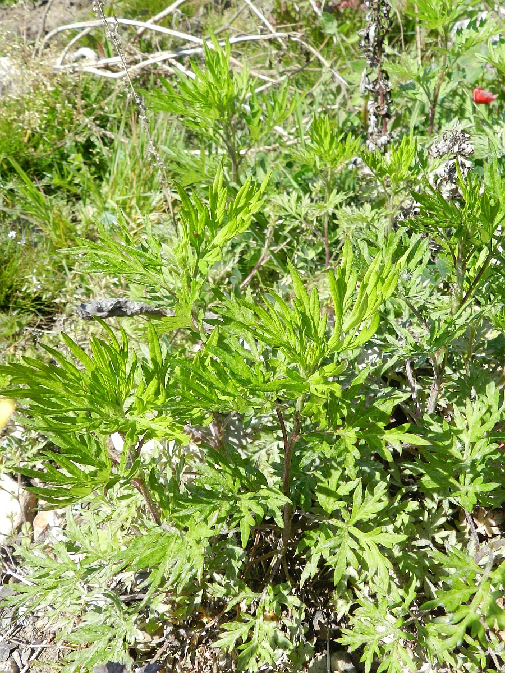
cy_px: 336
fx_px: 622
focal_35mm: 32
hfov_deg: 44.2
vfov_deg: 56.8
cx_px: 252
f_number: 3.7
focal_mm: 5.6
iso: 160
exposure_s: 1/640
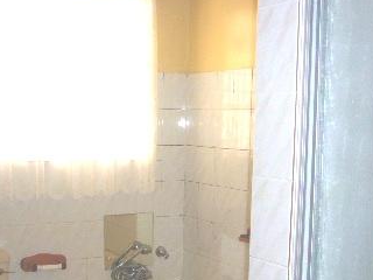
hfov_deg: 33.2
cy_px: 229
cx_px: 166
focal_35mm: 58
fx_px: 625
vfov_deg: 24.8
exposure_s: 1/30
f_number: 2.8
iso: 100
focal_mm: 4.6
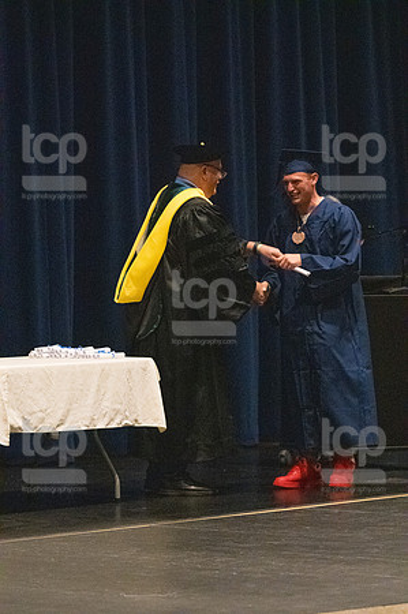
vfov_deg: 11.0
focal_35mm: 187
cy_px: 307
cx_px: 204
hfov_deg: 7.3
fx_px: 3186
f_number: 3.2
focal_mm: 125
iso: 10000
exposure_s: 1/400
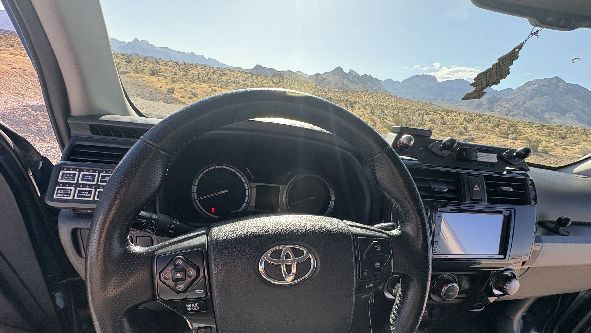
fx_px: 251
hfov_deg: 99.4
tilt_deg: -25.5
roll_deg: -10.5
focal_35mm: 16
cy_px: 228
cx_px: 297
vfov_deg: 64.9
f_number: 2.2
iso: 64
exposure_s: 1/271
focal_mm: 2.22
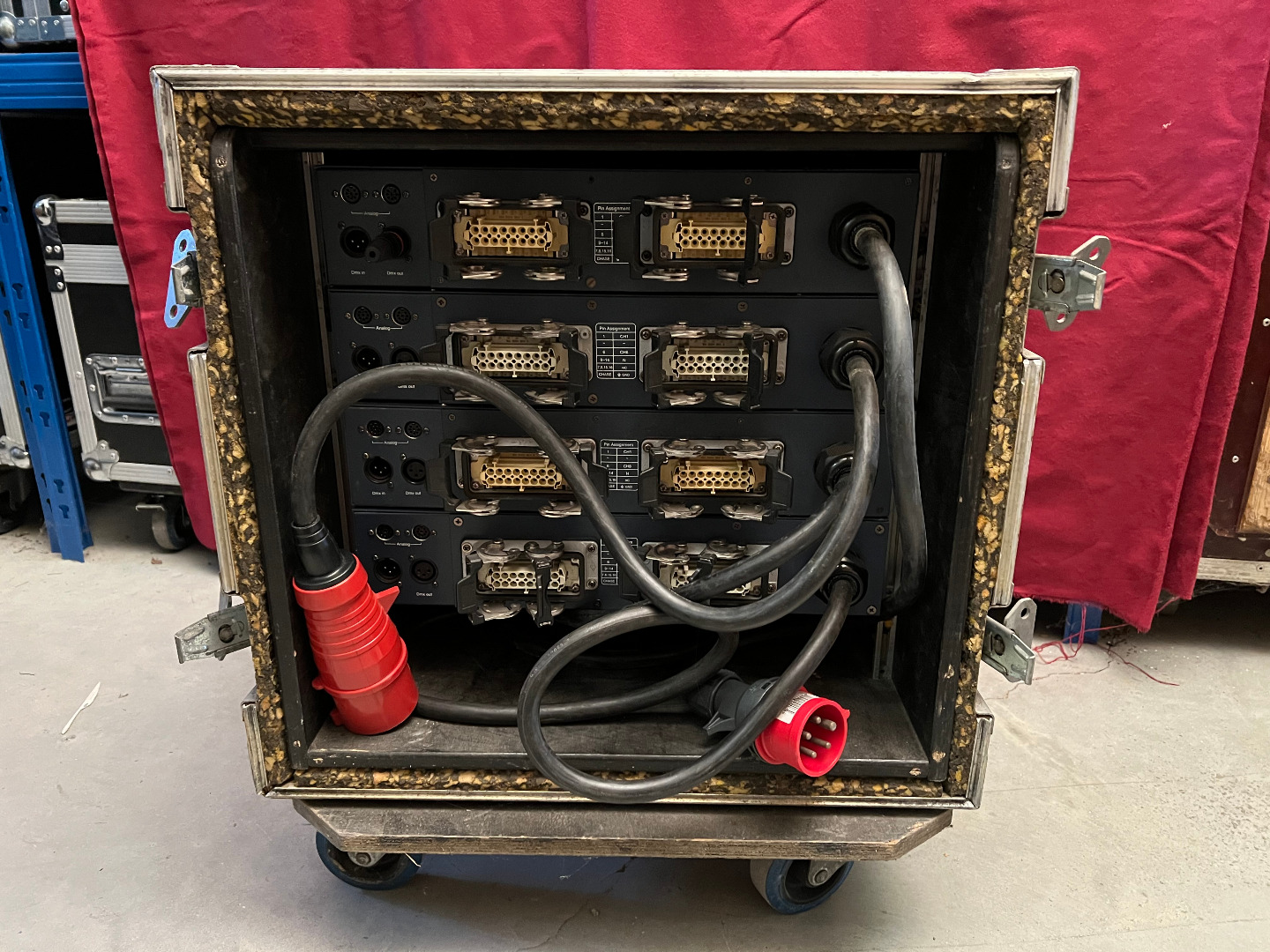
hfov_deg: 67.3
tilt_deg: -19.2
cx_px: 635
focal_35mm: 26
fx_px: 954
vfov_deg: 53.1
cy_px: 476
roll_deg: +0.4
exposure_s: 1/25
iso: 640
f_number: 1.5
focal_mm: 5.7
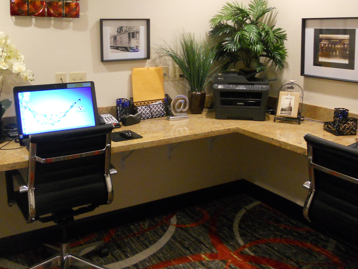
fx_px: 414
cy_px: 95
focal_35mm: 40
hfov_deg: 46.8
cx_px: 179
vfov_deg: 35.7
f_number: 3.2
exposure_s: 1/20
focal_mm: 4.9
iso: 400
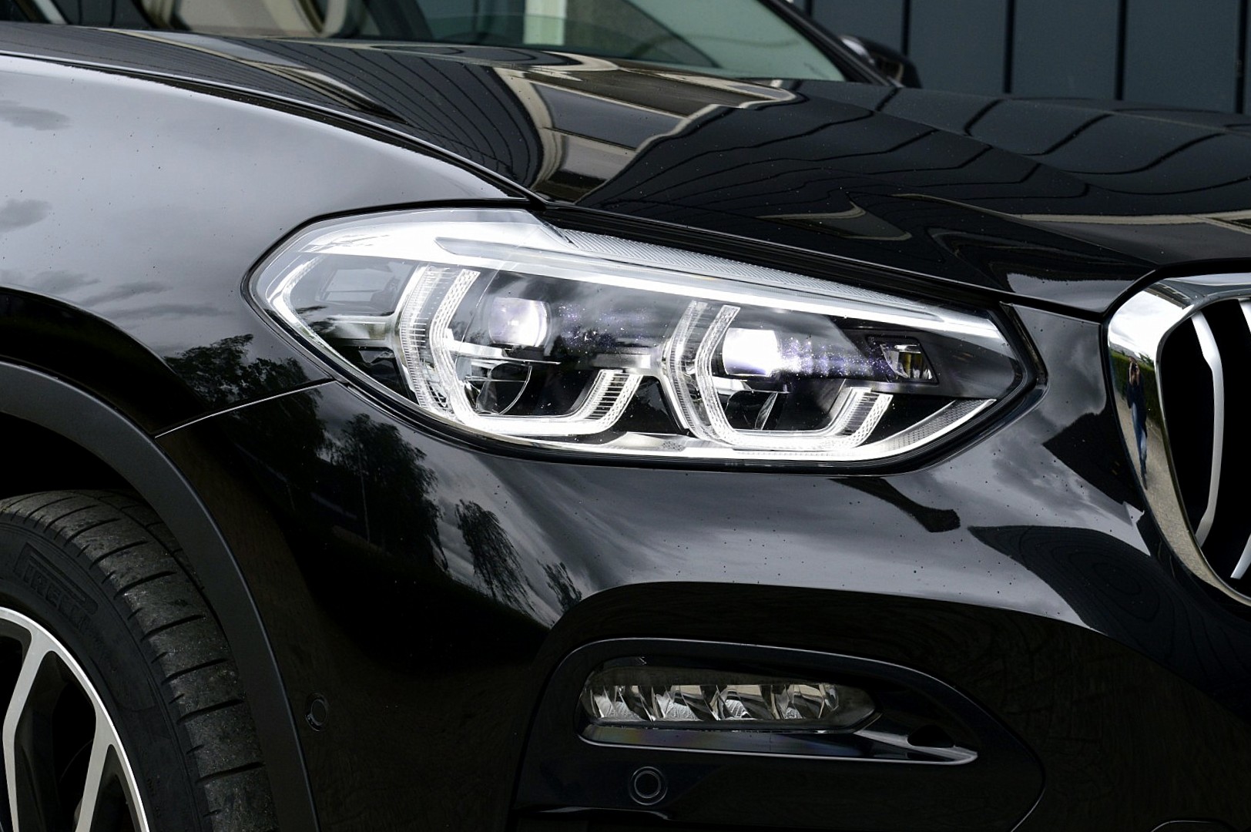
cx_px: 626
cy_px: 416
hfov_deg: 24.6
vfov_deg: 16.5
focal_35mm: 82
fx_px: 2864
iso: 400
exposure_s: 1/125
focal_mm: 55
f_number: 9
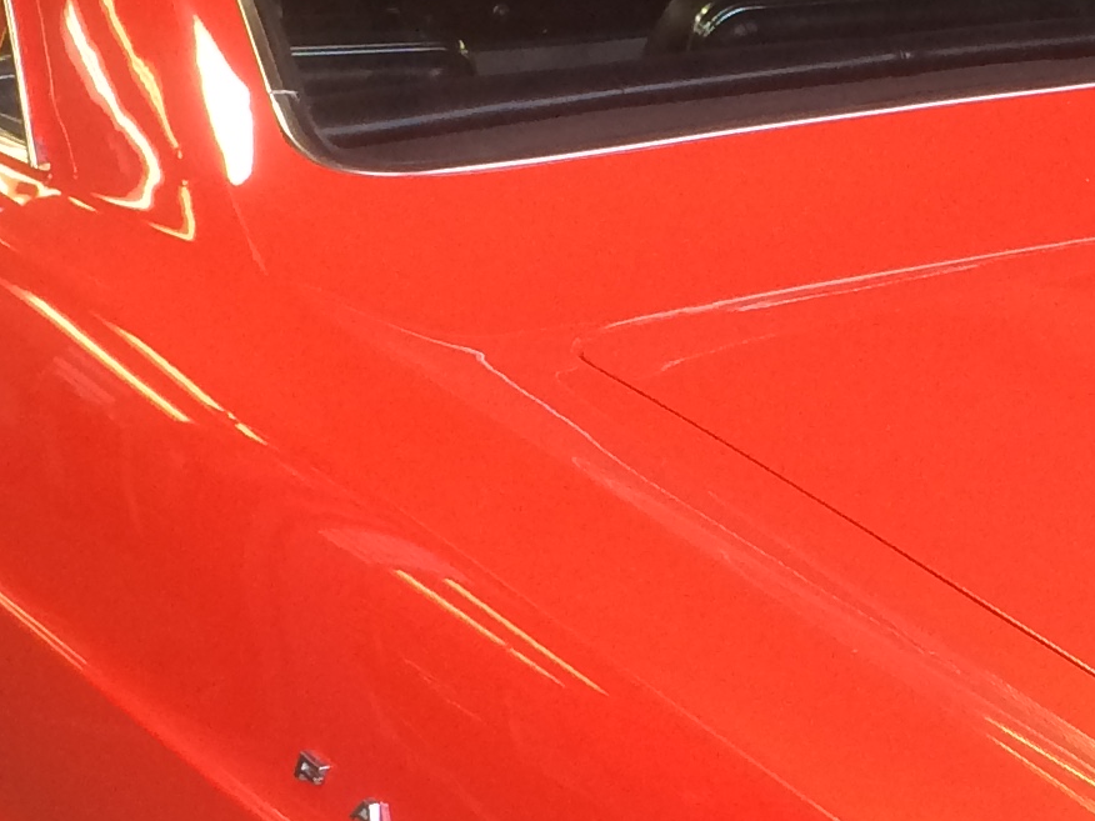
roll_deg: +1.1
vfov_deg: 13.7
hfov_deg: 18.0
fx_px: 3416
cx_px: 940
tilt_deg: -15.0
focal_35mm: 108
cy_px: 516
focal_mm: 4.15
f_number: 2.2
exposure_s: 1/30
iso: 40
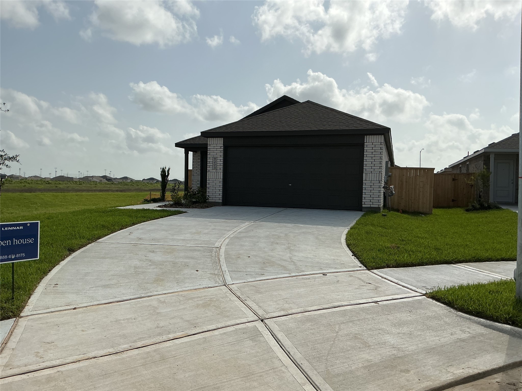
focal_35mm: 29
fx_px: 437
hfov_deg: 61.7
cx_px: 261
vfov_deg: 48.2
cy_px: 196
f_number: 1.8
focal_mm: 3
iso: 25
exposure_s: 1/5814
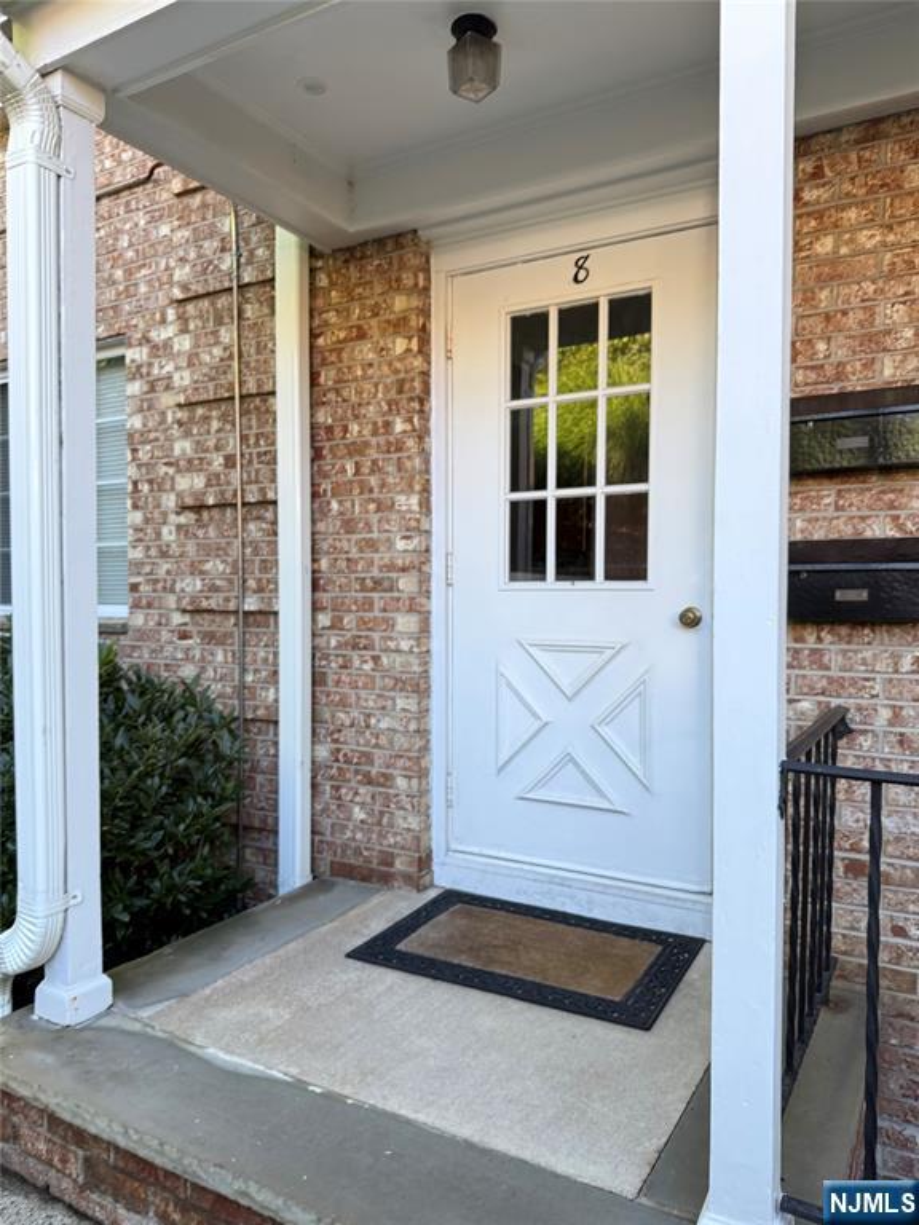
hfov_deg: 56.8
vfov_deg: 71.6
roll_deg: -2.7
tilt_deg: -2.8
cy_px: 612
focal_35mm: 24
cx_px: 460
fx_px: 850
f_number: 1.78
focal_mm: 6.76
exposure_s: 1/120
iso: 200
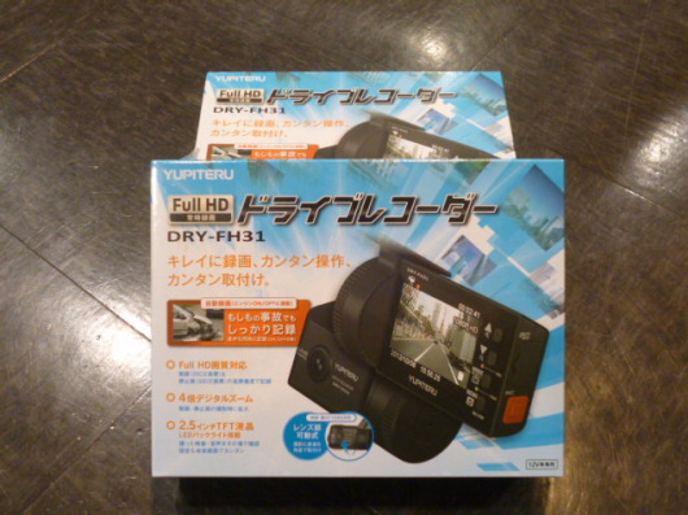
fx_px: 755
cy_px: 258
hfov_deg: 49.0
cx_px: 344
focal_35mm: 38
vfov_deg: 37.7
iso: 320
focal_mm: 6.8
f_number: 3.2
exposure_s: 1/60
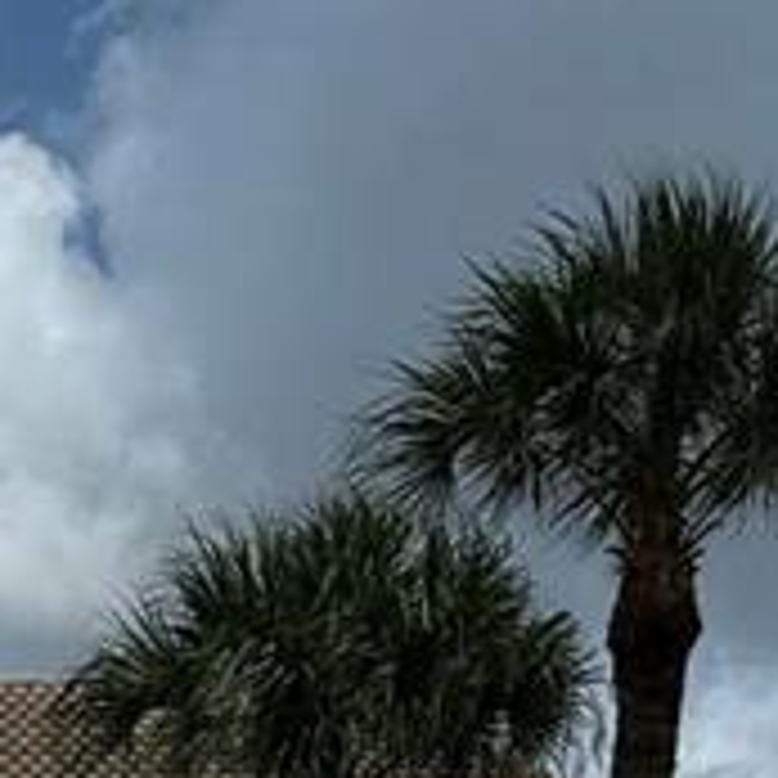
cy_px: 1871
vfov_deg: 10.3
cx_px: -899
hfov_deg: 10.6
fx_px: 3738
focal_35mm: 147
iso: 80
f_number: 1.78
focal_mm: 6.76
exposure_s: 1/11905
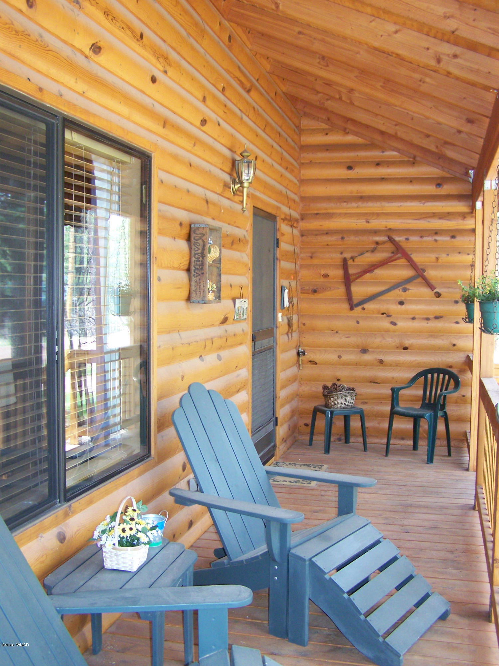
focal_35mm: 38
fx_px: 730
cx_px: 250
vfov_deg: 49.0
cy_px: 333
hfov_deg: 37.7
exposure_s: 1/60
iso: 160
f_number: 2.8
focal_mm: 6.3
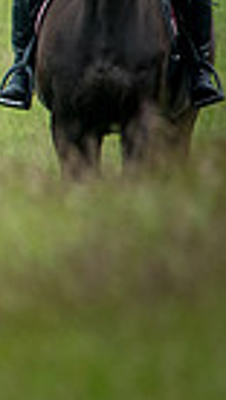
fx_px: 21017
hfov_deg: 0.6
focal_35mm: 1980
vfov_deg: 1.1
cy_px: -40
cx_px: -611
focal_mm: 300
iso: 1400
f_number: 5.6
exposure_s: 1/800
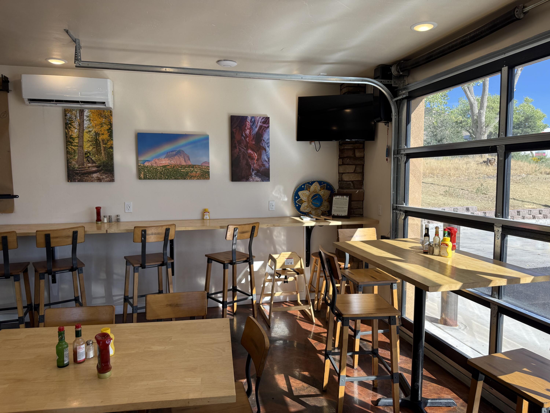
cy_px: 206
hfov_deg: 71.6
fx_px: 381
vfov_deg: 56.8
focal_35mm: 24
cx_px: 275
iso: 100
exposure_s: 1/1211
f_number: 1.78
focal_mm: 6.76
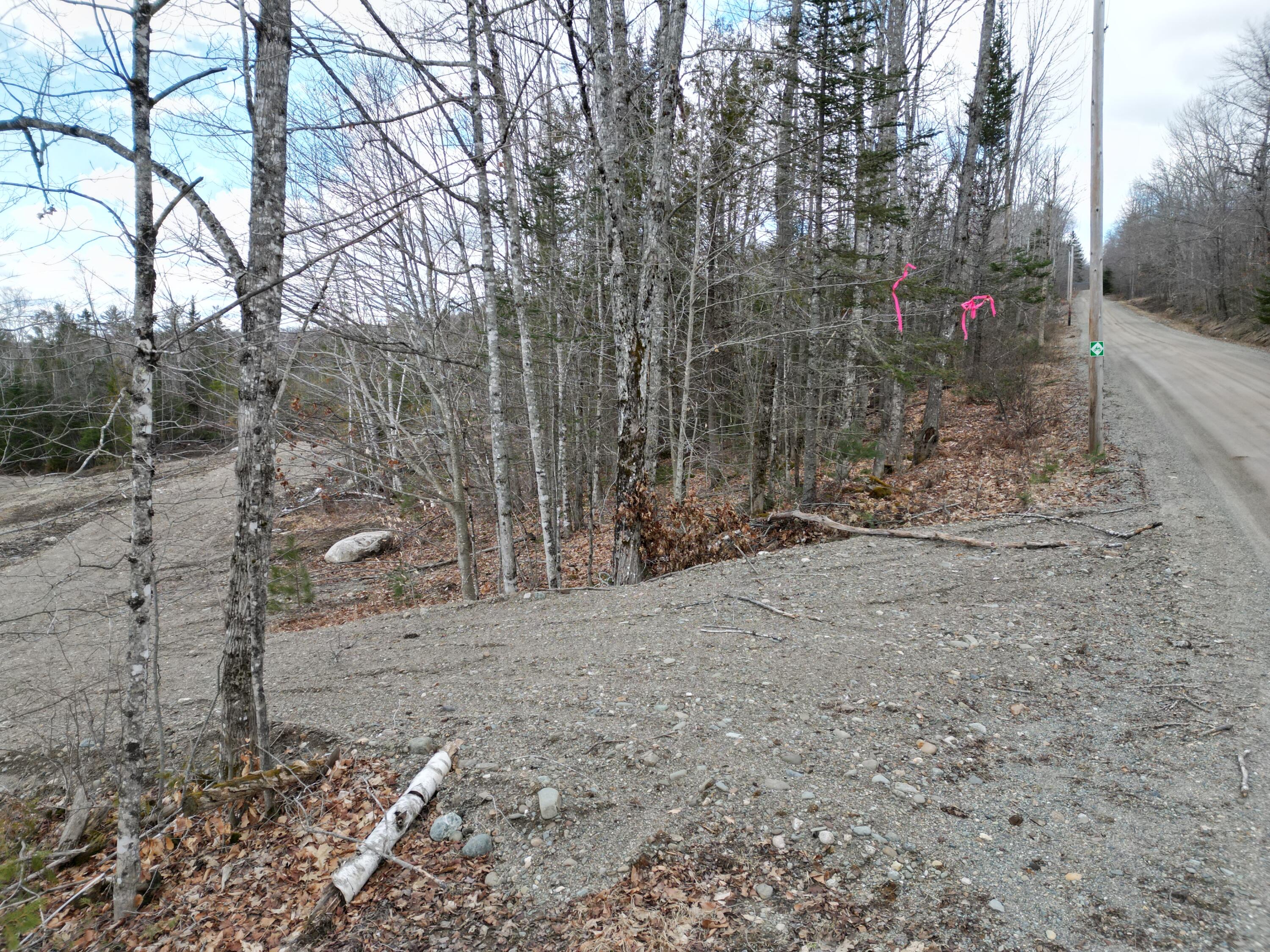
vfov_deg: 56.8
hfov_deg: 71.6
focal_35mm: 24
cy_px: 476
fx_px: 881
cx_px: 635
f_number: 1.7
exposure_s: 1/1250
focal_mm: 6.72
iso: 200
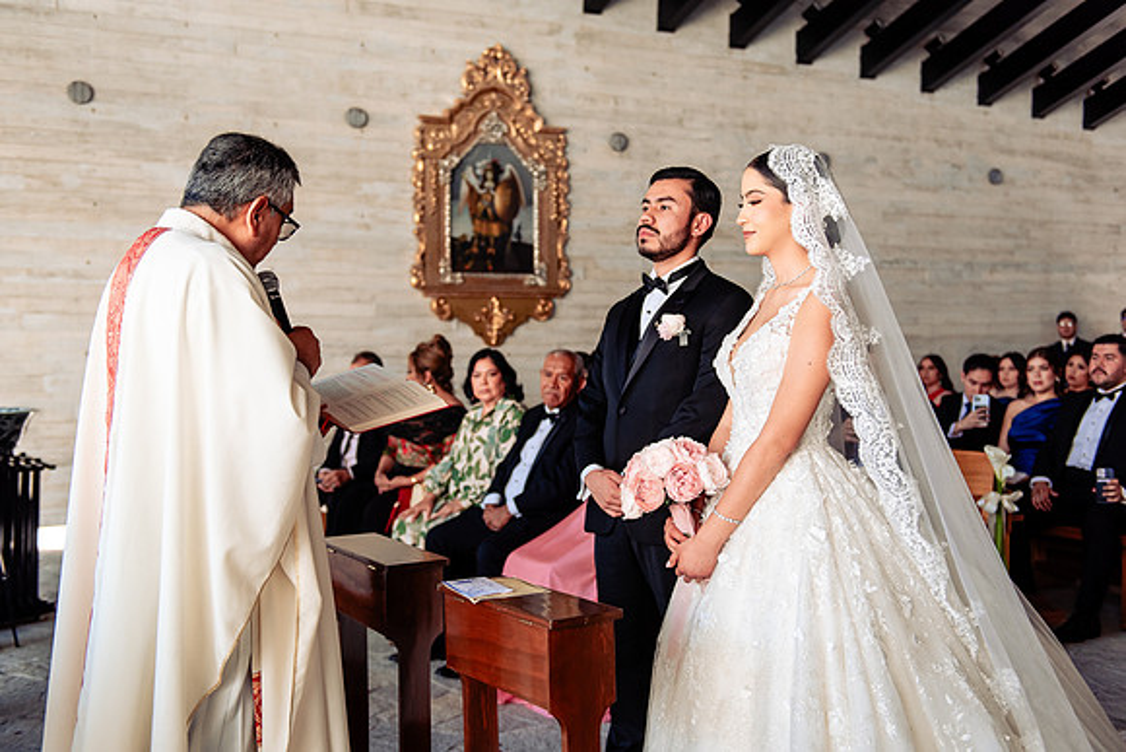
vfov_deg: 33.8
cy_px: 376
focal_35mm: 39
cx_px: 563
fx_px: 1235
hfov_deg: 49.0
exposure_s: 1/400
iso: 500
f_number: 3.2
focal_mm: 38
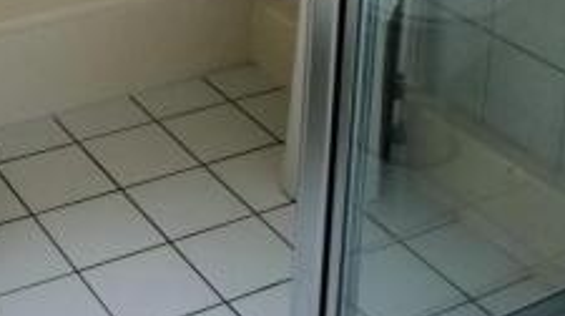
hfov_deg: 25.5
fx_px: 1227
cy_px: -212
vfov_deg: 13.5
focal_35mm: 82
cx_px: 114
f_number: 3.3
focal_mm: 5.2
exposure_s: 1/50
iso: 80
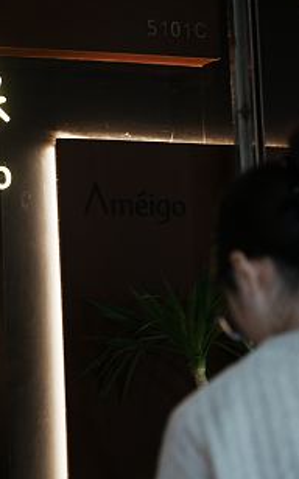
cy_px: 170
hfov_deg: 9.3
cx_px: -70
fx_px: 1816
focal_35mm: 139
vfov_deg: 15.0
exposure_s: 1/30
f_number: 4
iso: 500
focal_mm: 70
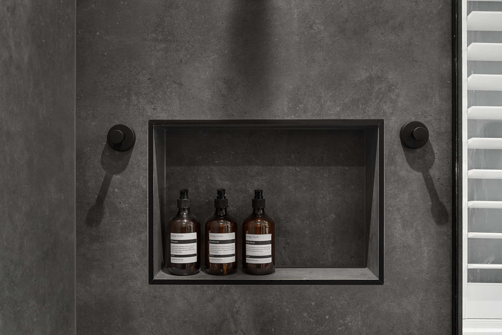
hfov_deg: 53.1
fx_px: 502
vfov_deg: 36.9
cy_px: 168
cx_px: 251
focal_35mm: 36
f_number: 6.3
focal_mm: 24
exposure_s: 1/1.67
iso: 160
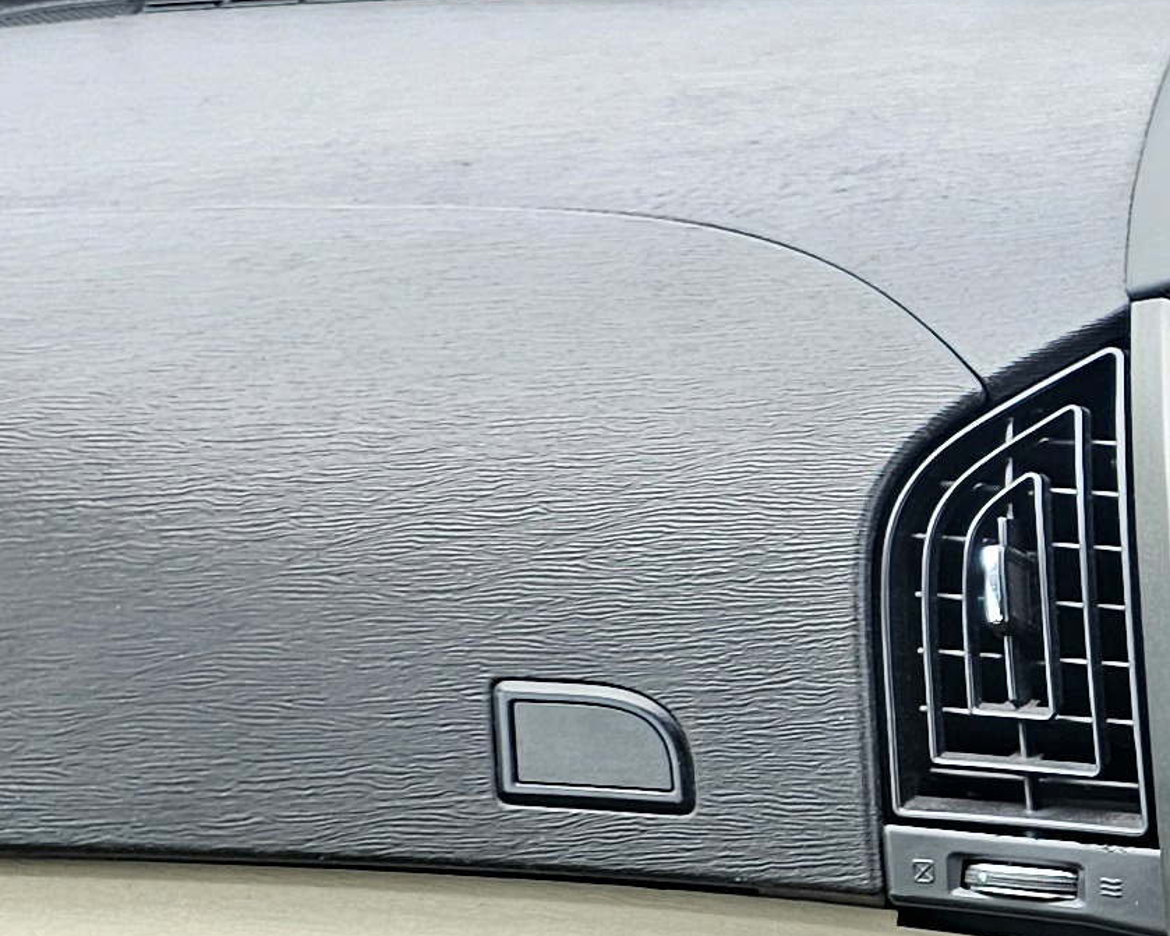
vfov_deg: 14.1
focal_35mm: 107
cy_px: 993
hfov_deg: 16.5
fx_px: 3705
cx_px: 1707
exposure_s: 1/101
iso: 40
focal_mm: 6.3
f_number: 1.7
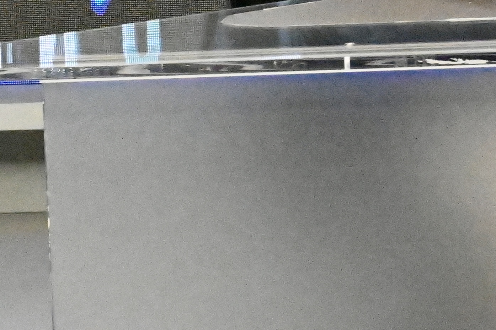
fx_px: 3995
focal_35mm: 290
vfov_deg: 4.7
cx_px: 1047
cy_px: -184
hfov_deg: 6.8
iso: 16000
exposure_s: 1/400
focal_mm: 49
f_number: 10
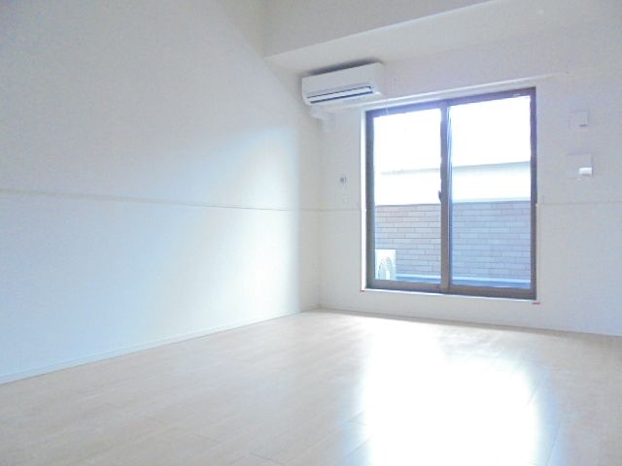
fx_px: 467
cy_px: 233
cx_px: 311
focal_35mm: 26
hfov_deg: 67.3
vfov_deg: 53.1
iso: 800
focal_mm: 4.6
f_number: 3.5
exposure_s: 1/13
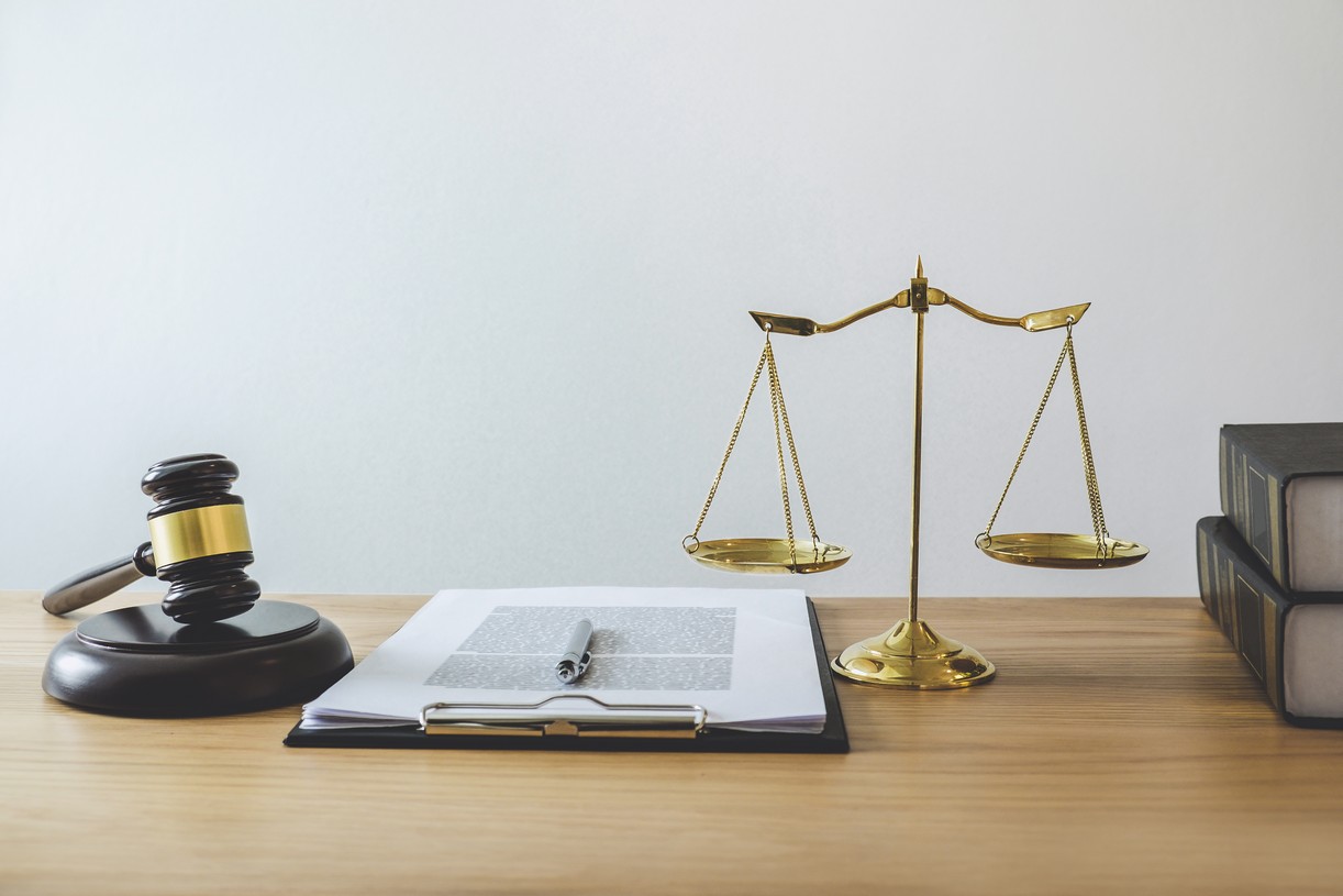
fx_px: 1492
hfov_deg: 48.5
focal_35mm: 40
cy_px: 448
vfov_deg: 33.4
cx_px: 672
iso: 400
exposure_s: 1/100
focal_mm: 26.5
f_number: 4.5
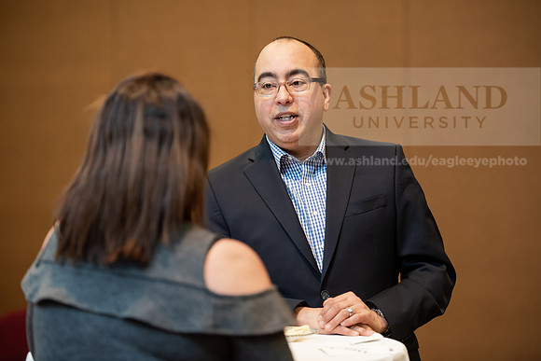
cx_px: 270
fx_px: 1653
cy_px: 180
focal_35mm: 110
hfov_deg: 18.6
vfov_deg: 12.5
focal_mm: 110
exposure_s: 1/200
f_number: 3.2
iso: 1600
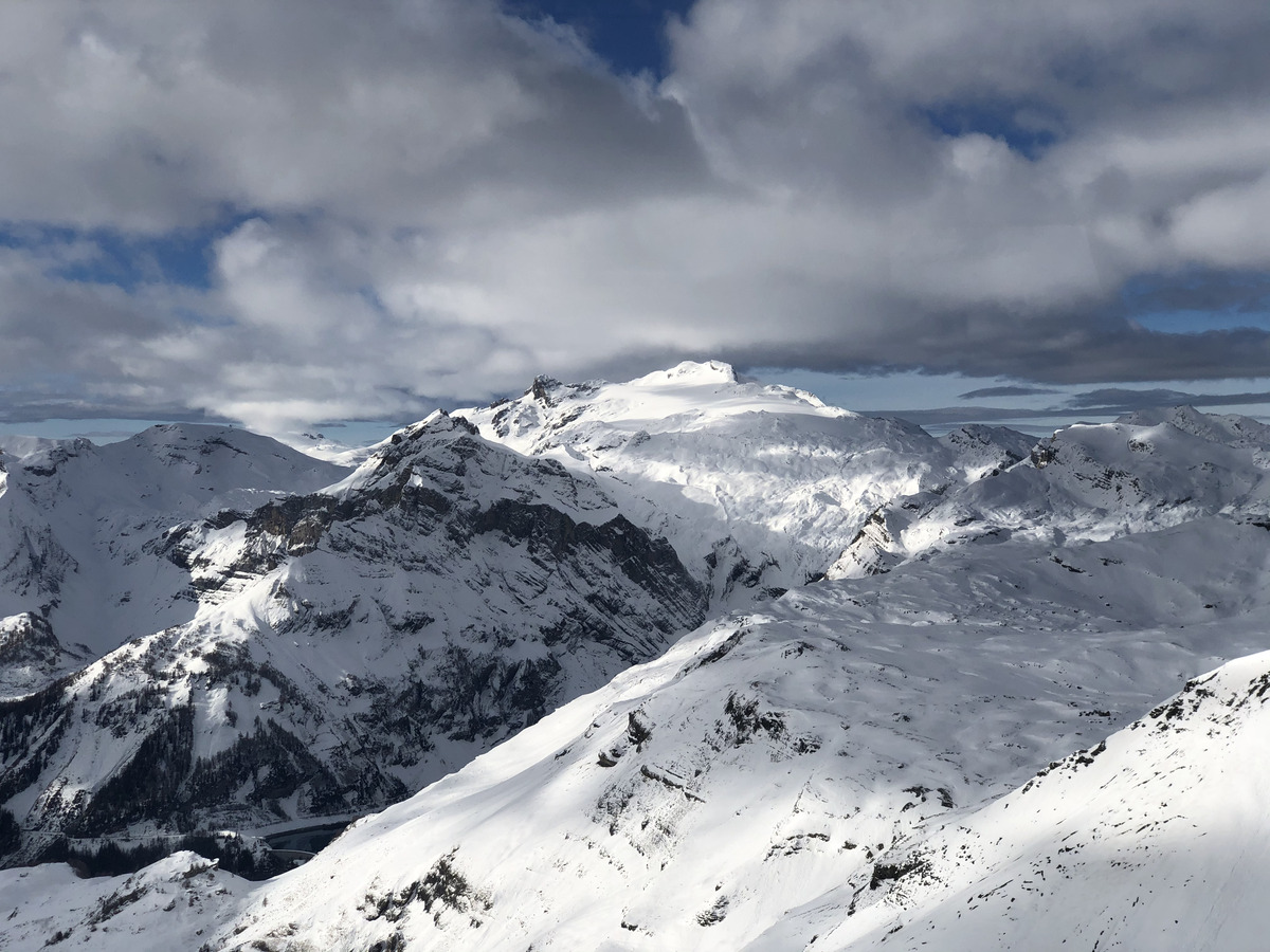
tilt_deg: -0.8
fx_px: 1908
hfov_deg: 36.8
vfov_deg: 28.0
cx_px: 635
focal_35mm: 52
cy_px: 476
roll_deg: +0.7
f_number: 2.4
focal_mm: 6
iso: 16
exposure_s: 1/1656
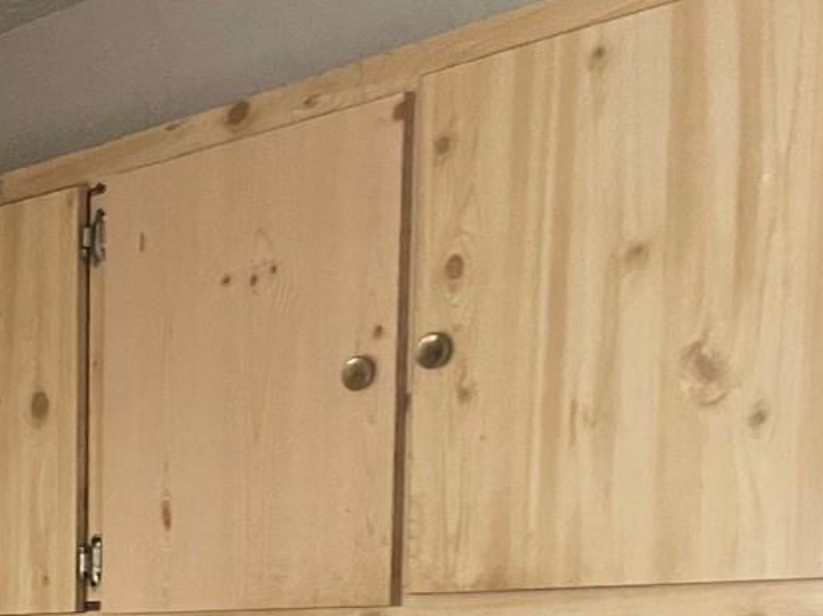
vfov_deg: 17.0
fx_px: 1925
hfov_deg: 21.7
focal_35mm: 81
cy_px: 834
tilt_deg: -6.0
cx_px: -263
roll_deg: -0.3
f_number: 1.6
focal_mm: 5.1
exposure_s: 1/30
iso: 640
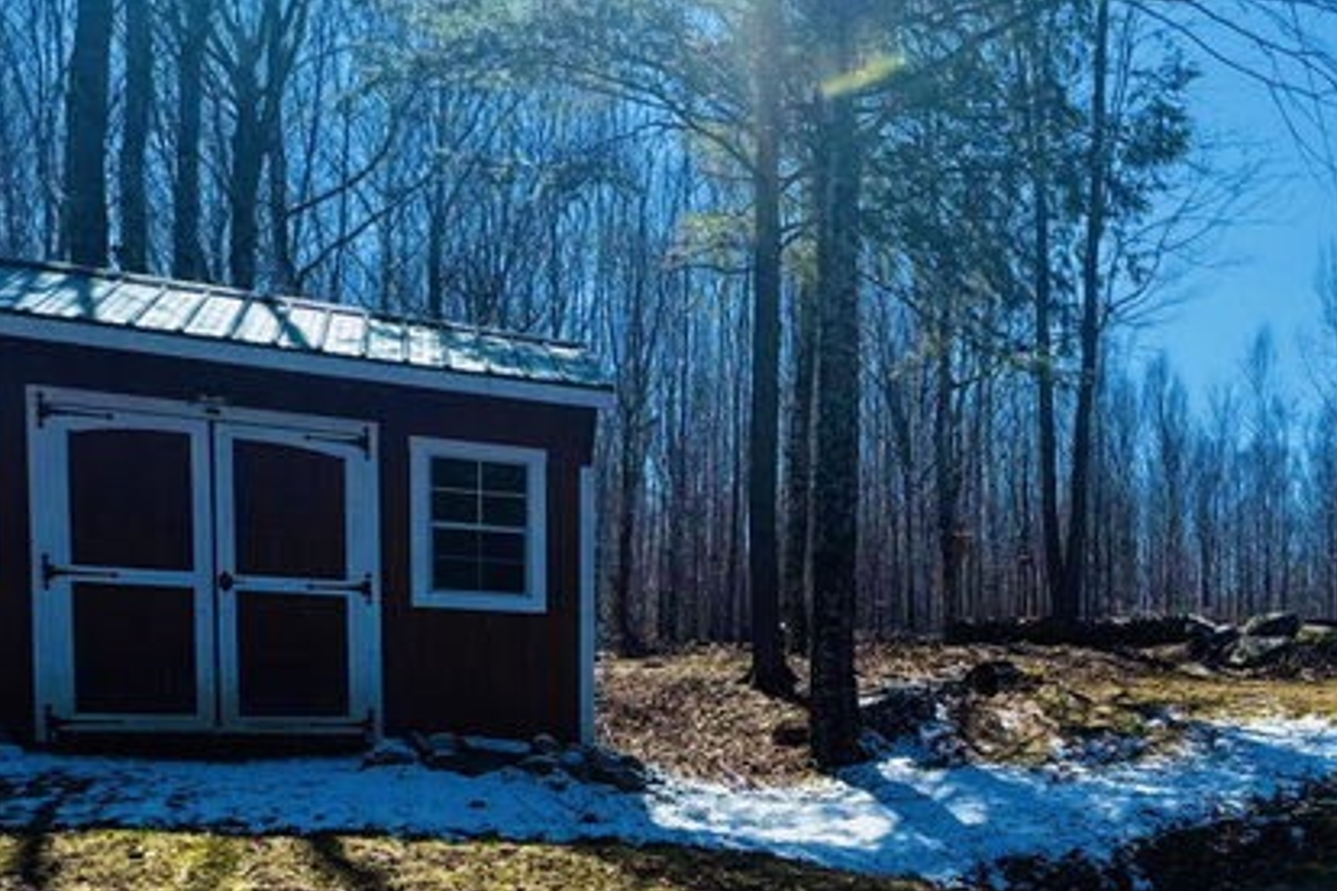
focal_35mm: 36
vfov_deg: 35.1
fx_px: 1337
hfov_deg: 48.4
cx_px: 1163
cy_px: 772
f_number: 2.2
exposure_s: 1/1346
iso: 50
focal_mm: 2.22
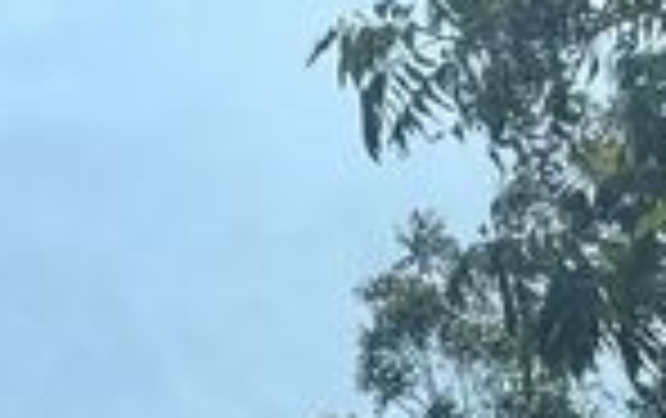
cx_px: 189
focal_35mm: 176
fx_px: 3199
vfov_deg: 6.5
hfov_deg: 11.9
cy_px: 1474
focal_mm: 6.76
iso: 80
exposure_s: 1/7937
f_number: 1.78
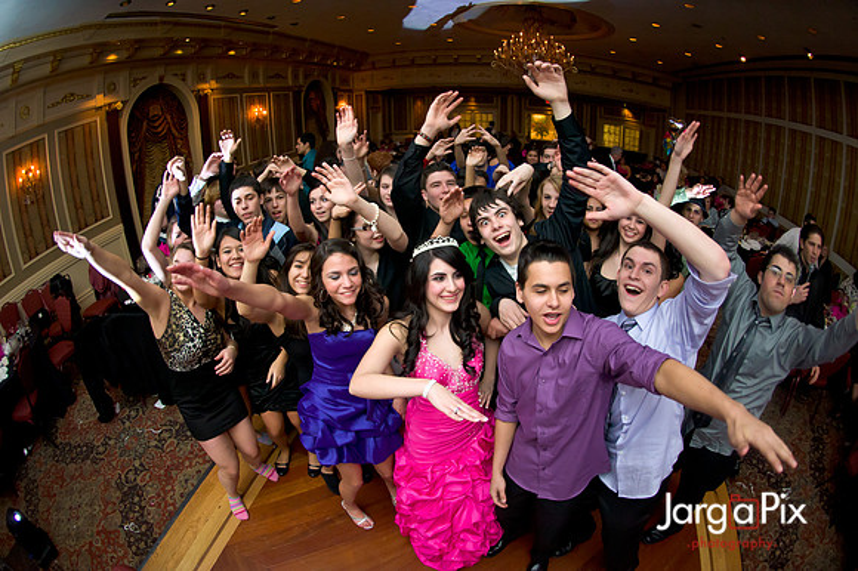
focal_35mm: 16
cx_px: 429
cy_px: 286
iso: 3200
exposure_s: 1/125
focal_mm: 16
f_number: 3.2
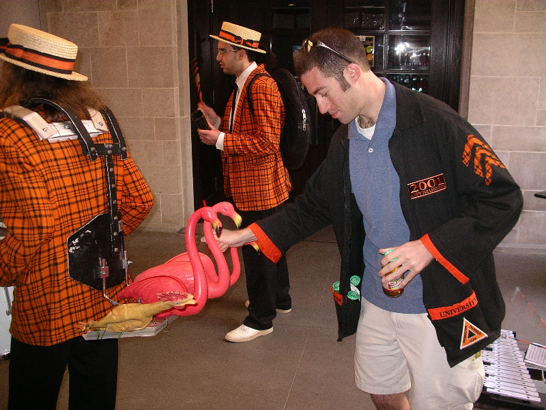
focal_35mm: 37
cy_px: 205
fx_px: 584
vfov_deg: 38.7
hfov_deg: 50.1
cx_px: 273
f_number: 2.8
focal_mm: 7.8
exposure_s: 1/40
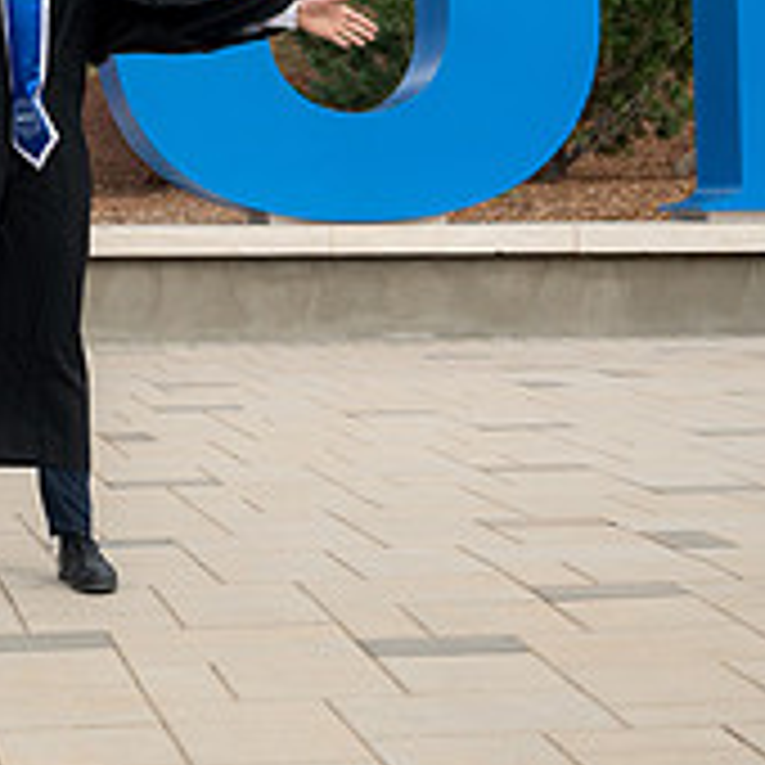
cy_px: -22
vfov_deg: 14.4
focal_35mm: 119
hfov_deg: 14.4
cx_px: -4
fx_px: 2975
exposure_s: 1/1600
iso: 250
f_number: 4
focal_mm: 40
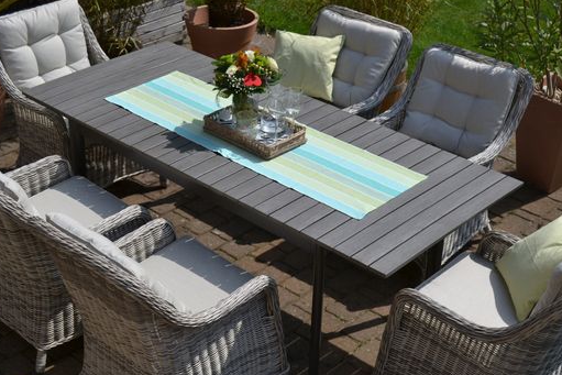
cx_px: 278
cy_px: 183
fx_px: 962
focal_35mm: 62
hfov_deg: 32.6
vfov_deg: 22.1
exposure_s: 1/800
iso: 100
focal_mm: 35
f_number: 5
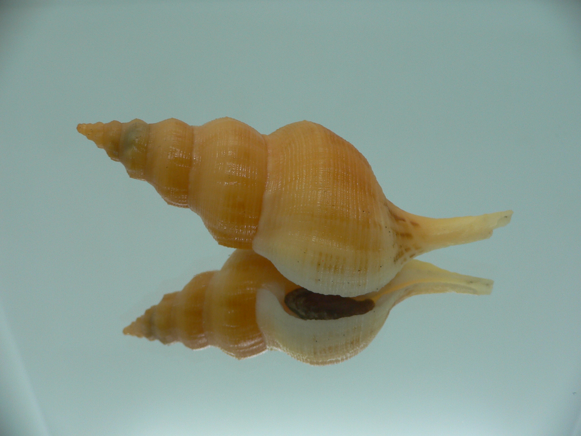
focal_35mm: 35
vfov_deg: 40.7
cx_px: 290
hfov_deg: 52.6
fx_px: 587
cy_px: 218
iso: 80
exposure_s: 1/60
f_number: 2.8
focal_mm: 4.6
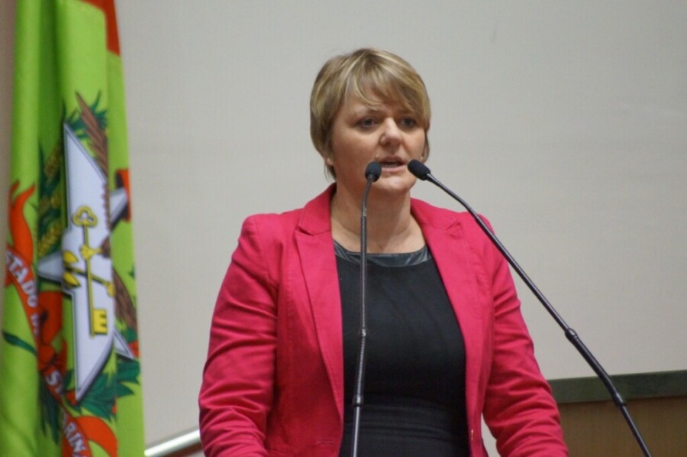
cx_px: 344
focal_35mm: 345
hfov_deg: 6.0
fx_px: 6576
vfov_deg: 4.0
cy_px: 228
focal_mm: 230
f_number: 5.6
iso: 3200
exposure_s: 1/250
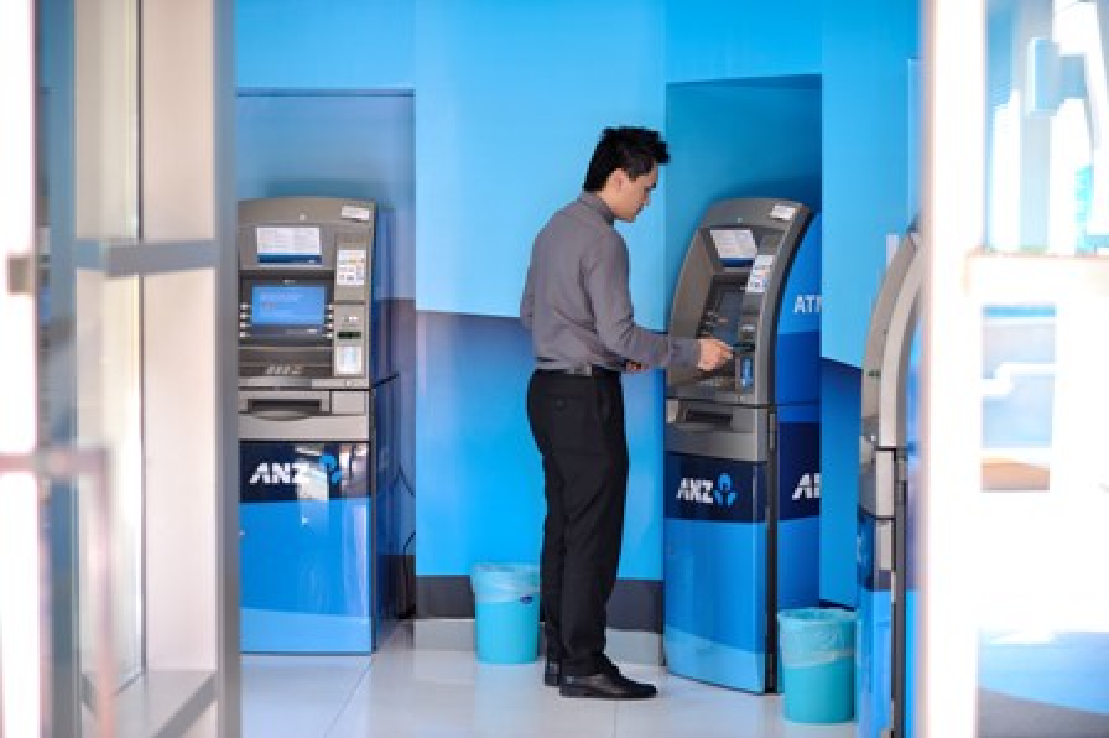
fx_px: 2616
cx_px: 554
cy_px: 369
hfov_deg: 23.9
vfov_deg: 16.0
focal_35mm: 85
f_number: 2.8
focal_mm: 85
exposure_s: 1/80
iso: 400
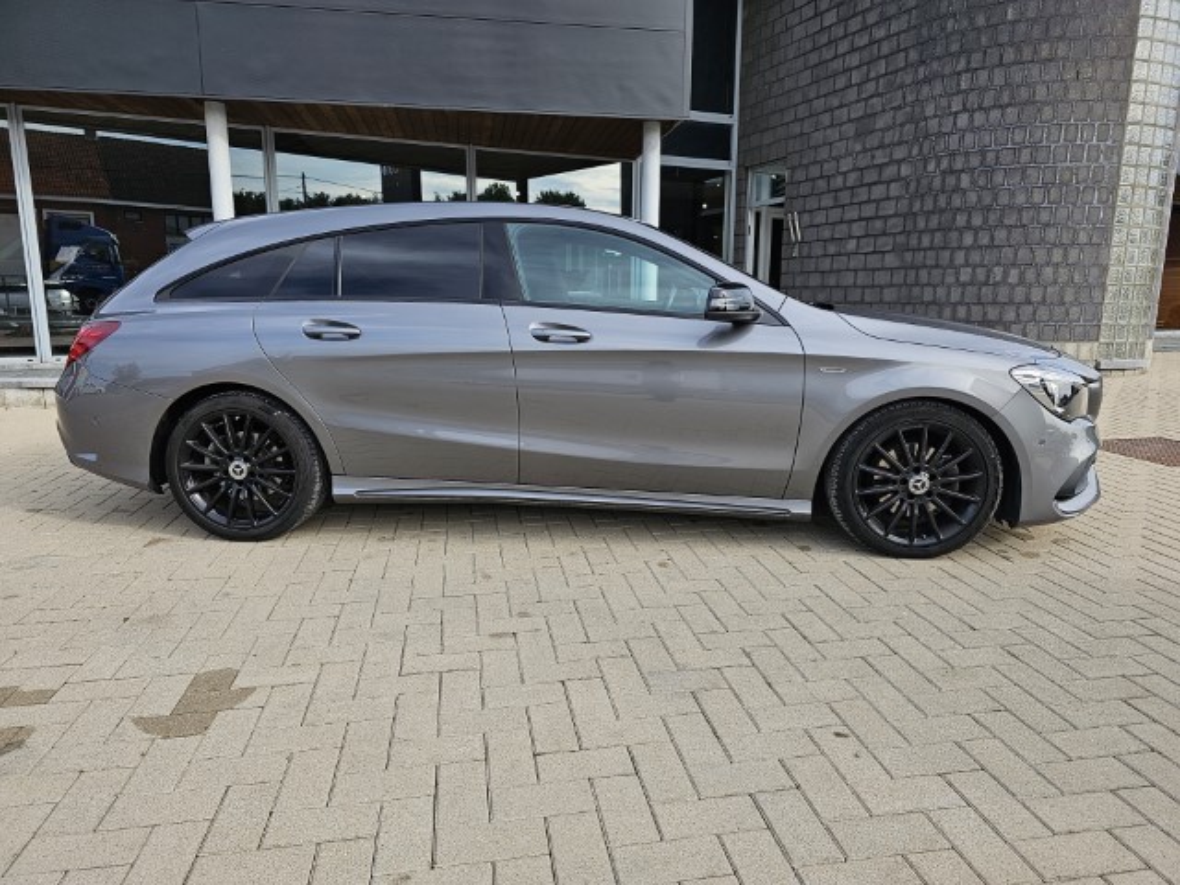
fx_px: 784
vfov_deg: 58.9
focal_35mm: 23
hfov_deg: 73.9
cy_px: 442
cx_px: 590
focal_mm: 6.3
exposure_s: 1/492
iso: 16
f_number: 1.7
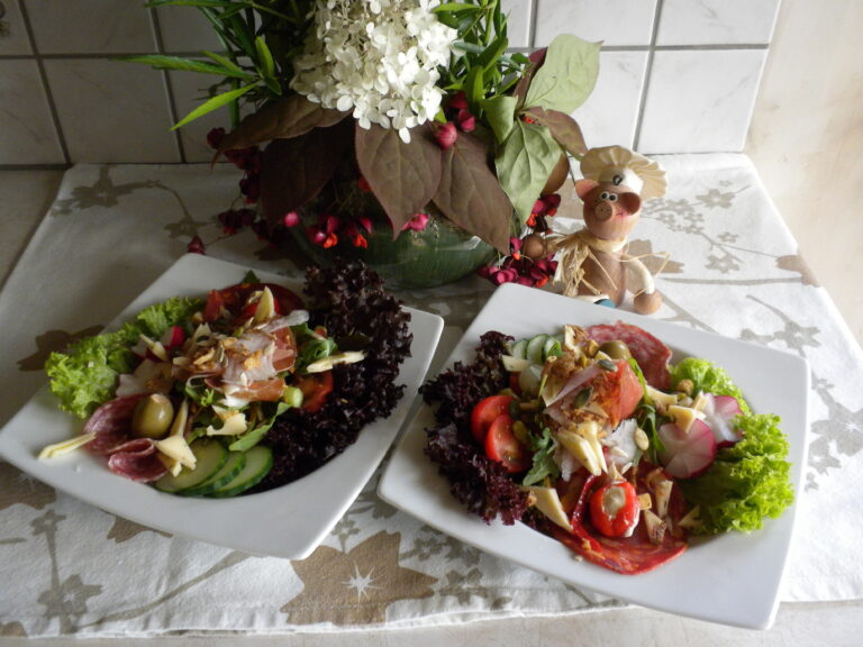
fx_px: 922
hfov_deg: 50.1
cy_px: 324
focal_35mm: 37
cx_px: 432
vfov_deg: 38.7
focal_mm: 6.6
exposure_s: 1/60
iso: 330
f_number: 3.5
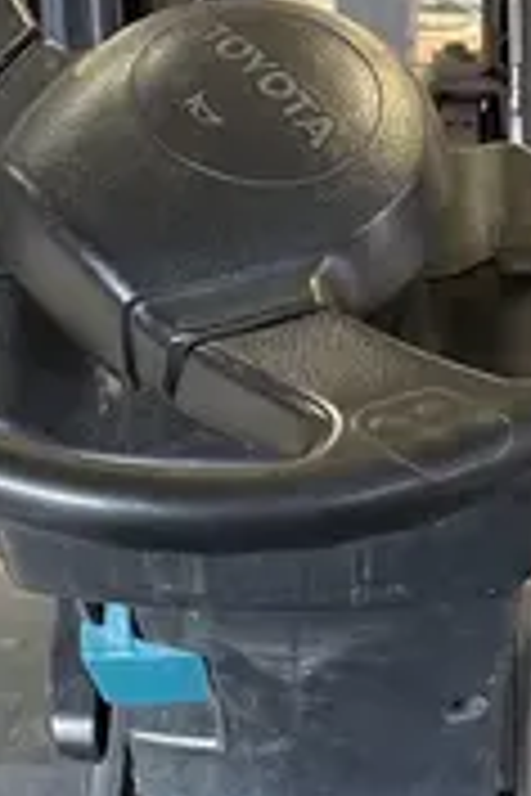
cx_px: 508
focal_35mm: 112
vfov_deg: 18.0
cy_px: 722
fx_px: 2478
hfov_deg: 12.1
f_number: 1.6
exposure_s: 1/60
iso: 400
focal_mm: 4.2
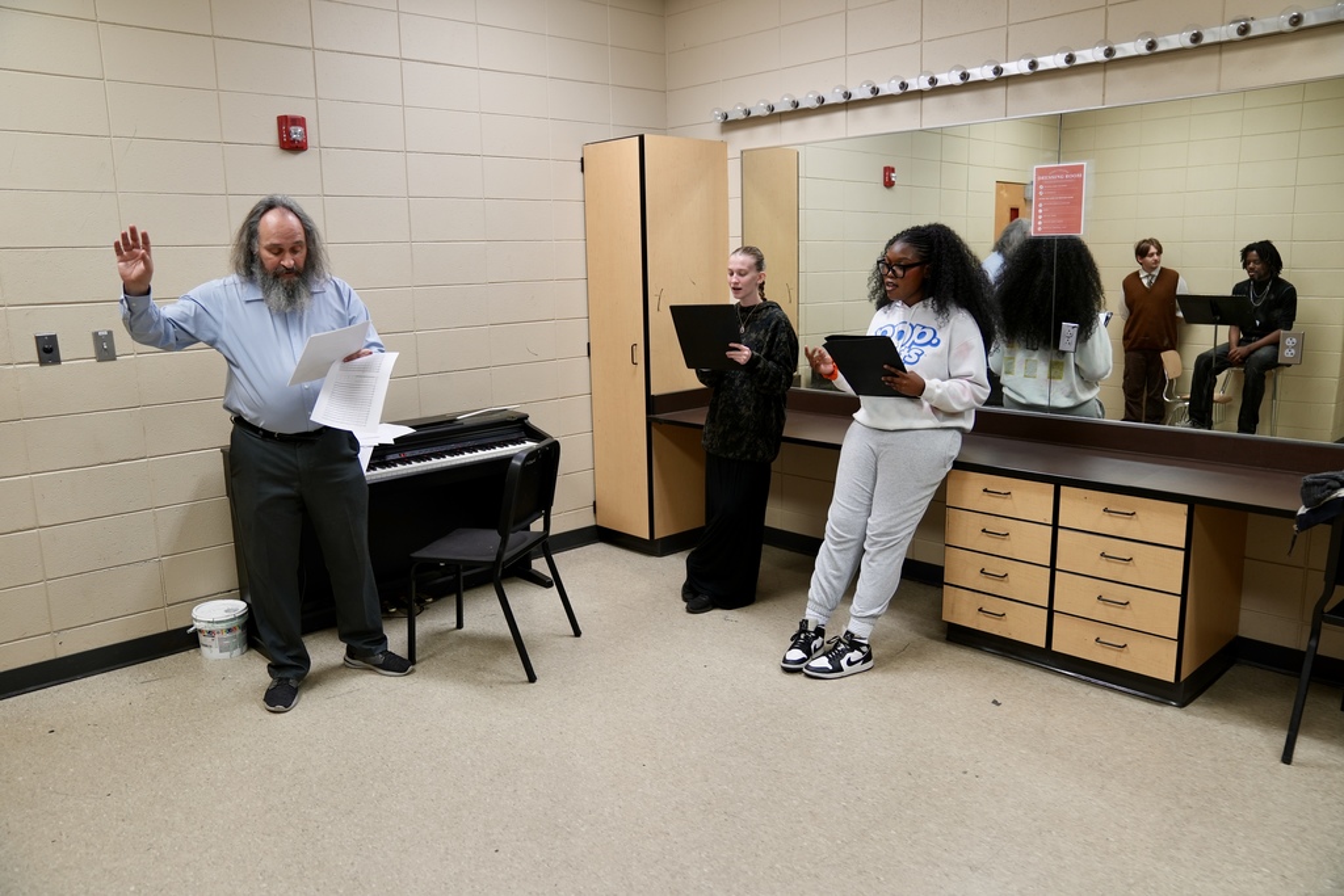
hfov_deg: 69.4
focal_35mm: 26
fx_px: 971
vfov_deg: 49.6
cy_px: 448
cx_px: 672
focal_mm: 26
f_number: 2.8
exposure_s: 1/30
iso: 250
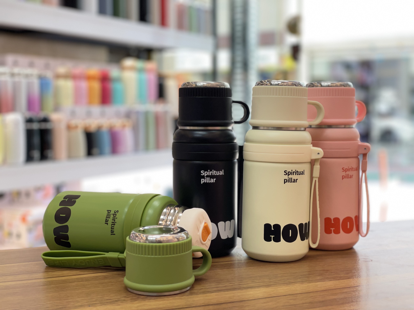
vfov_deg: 28.0
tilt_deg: -3.3
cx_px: 207
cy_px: 155
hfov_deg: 36.8
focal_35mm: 52
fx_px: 622
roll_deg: +0.2
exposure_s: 1/100
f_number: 2
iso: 50
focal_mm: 6
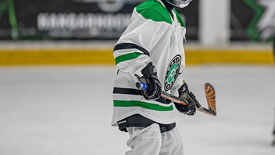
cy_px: 43
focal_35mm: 369
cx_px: 179
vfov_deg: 3.3
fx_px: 2690
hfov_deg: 5.9
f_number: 2.8
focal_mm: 200
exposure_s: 1/1250
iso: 800
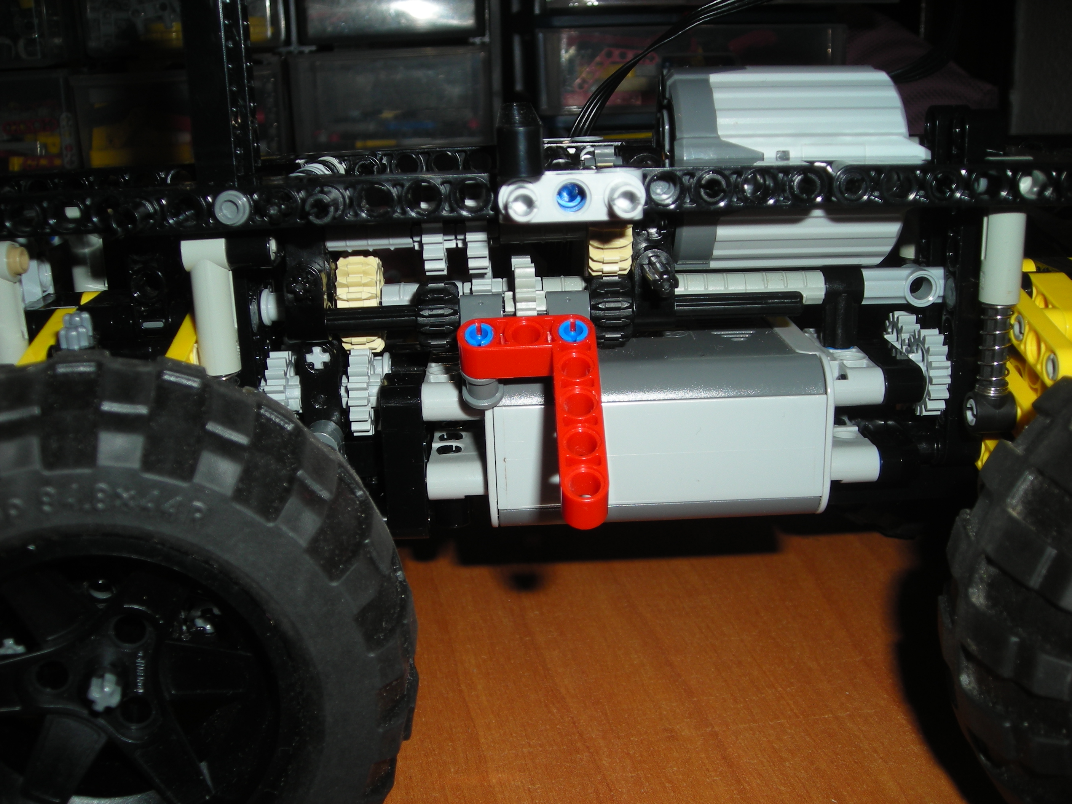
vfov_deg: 37.7
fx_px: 1177
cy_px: 402
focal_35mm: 38
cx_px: 536
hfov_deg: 49.0
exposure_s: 1/60
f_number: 3.2
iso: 50
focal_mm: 6.3
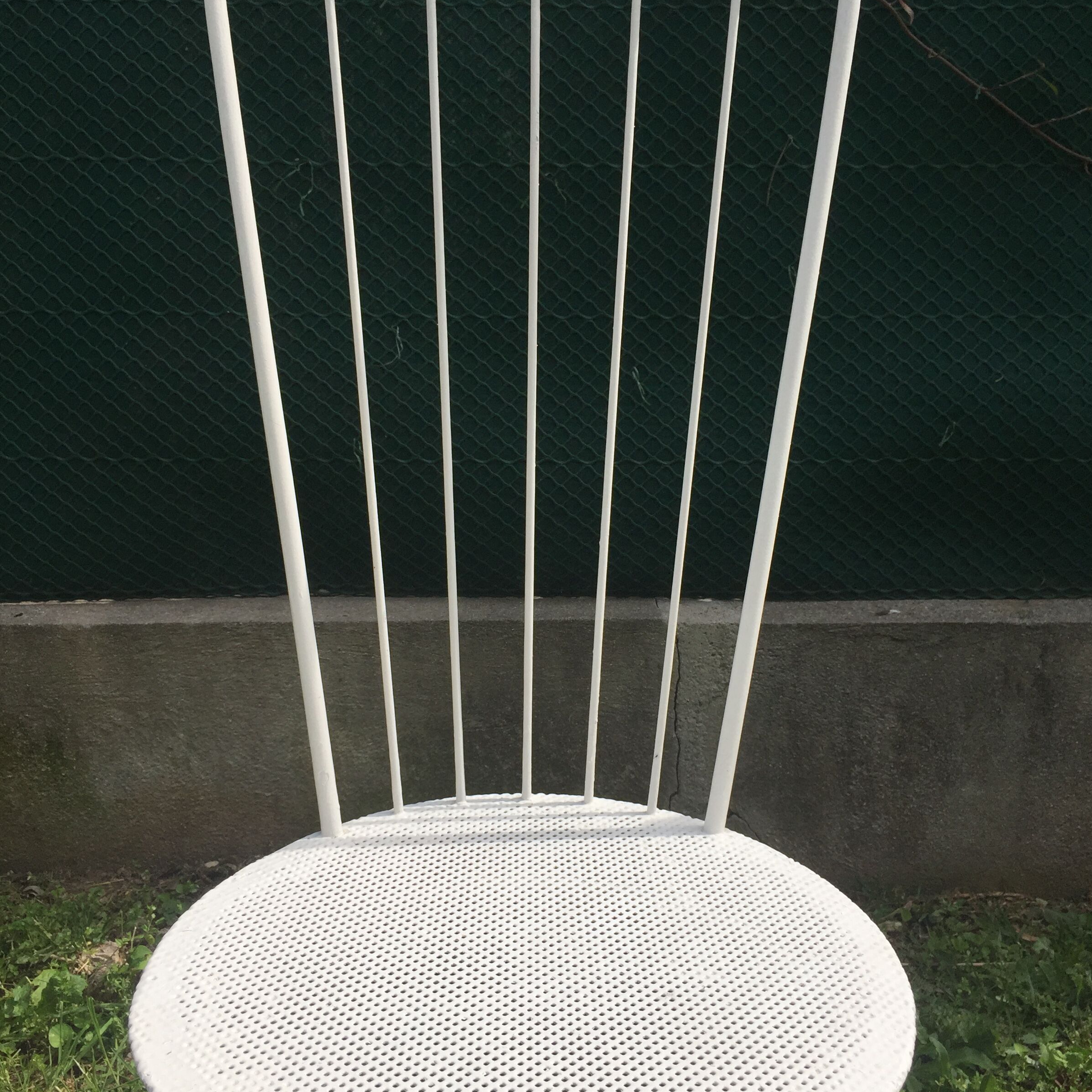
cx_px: 551
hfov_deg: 47.2
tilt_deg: -12.6
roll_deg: +1.3
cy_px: 559
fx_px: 1249
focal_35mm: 35
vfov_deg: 47.2
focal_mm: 4.15
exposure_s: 1/2825
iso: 32
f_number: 2.2
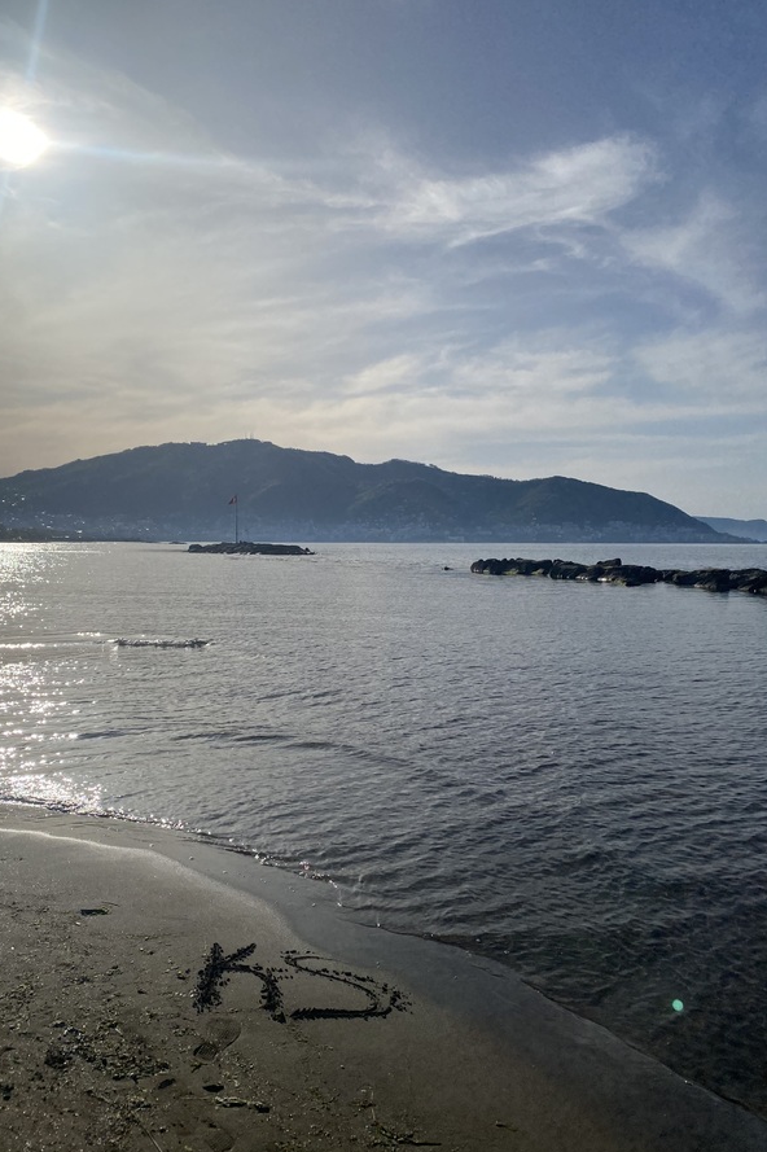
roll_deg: -0.8
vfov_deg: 65.5
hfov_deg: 46.3
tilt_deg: -1.0
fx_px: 895
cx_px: 346
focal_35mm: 28
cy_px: 583
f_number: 1.8
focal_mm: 4.25
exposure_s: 1/14286
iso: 32
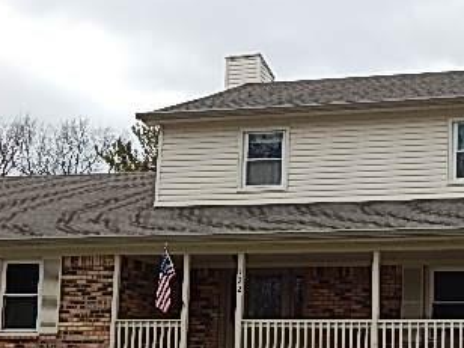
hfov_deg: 24.0
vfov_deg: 18.6
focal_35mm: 79
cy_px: 235
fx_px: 1059
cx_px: 417
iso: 125
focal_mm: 6.8
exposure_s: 1/640
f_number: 3.4
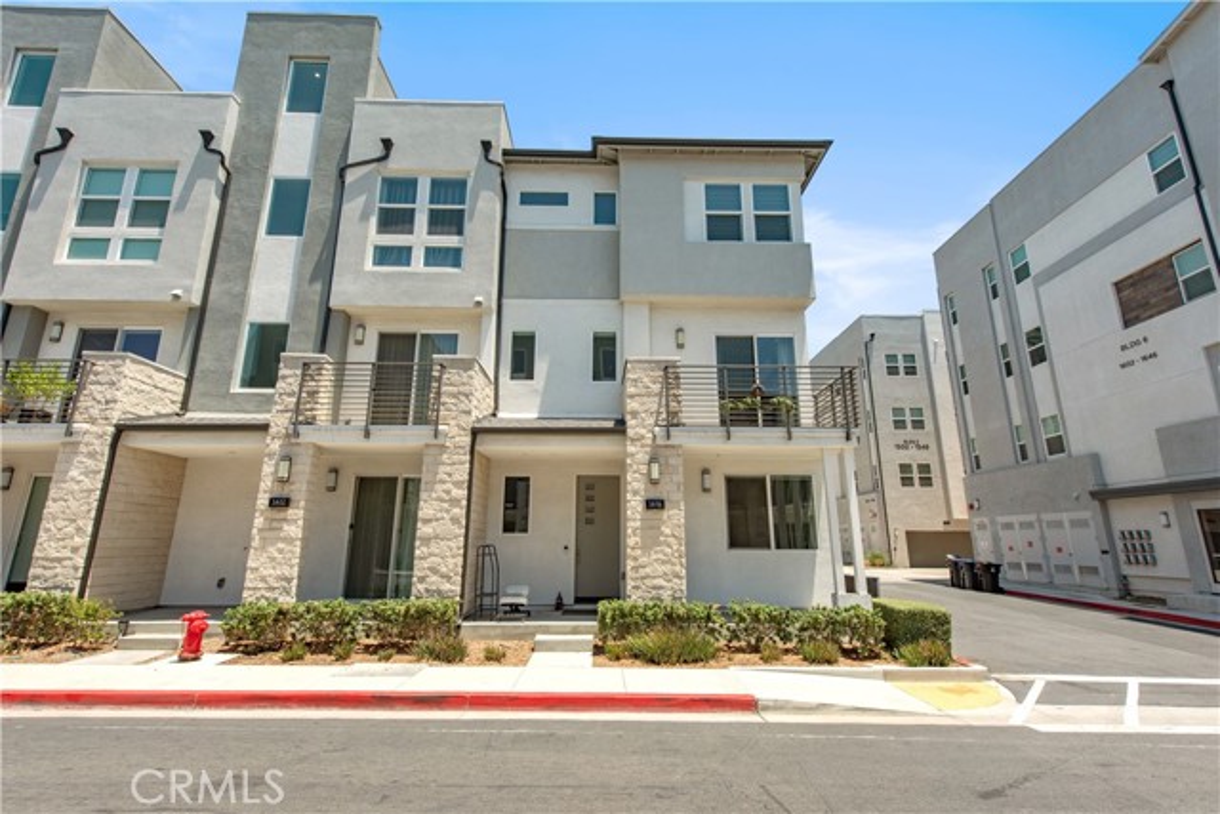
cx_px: 610
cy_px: 407
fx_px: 542
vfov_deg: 73.8
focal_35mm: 16
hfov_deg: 96.7
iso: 200
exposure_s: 1/400
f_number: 10
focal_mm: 16
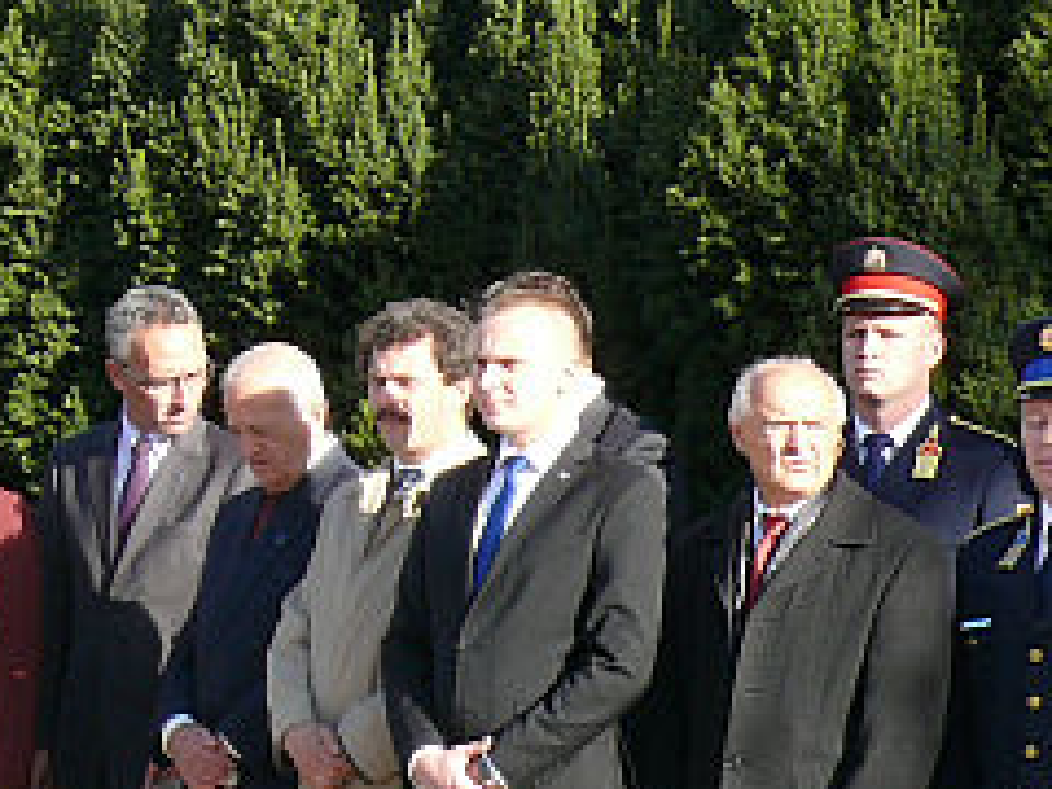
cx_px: 188
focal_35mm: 236
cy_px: 544
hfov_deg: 8.4
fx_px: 7172
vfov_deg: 6.3
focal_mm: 15
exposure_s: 1/250
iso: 100
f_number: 4.5
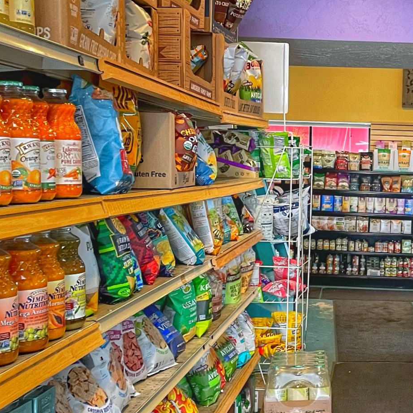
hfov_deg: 25.8
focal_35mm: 64
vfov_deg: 26.9
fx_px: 864
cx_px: 395
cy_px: 235
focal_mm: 4.2
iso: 125
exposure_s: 1/60
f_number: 1.6
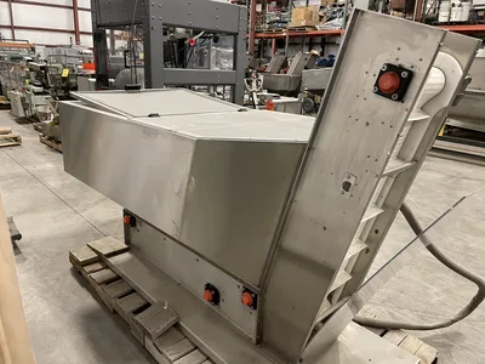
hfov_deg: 67.3
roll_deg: -2.5
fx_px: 364
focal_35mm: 26
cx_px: 242
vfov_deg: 53.1
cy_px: 182
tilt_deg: -17.6
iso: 320
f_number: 1.6
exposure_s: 1/60
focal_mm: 4.2
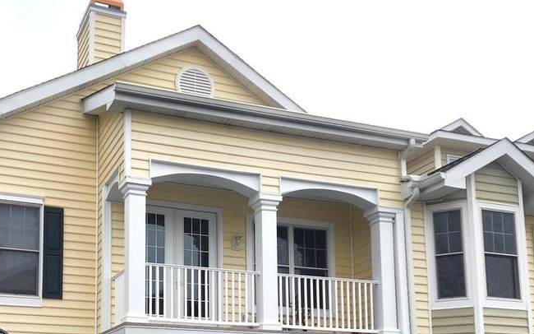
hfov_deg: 41.4
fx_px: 698
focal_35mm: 48
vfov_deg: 25.5
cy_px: 335
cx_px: 184
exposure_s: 1/1501
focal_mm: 6.4
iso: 12
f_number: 1.8
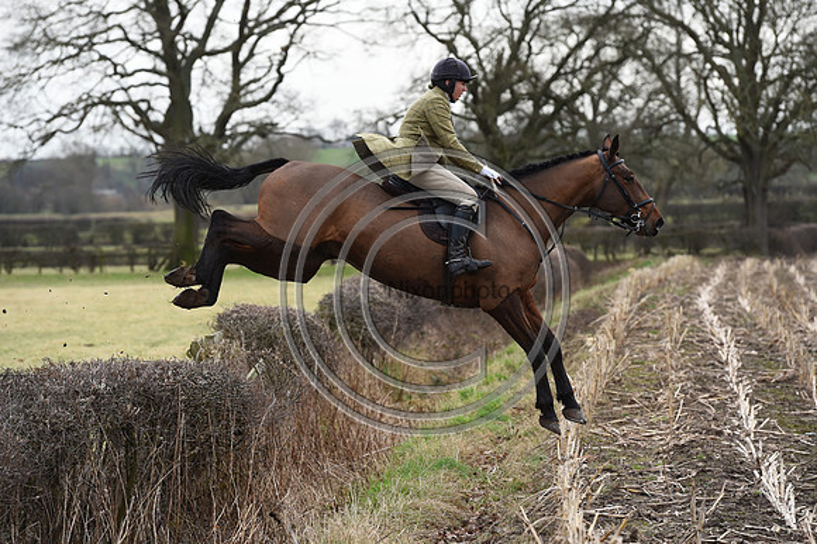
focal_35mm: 170
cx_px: 408
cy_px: 272
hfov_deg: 12.1
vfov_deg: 8.1
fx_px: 3856
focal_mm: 170
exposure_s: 1/1250
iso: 1100
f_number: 5.6
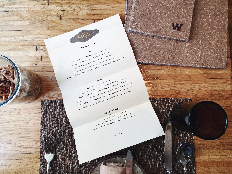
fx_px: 194
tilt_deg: -83.7
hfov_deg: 61.7
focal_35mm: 29
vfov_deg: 48.2
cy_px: 87
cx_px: 116
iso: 32
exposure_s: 1/60
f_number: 2.2
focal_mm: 4.15
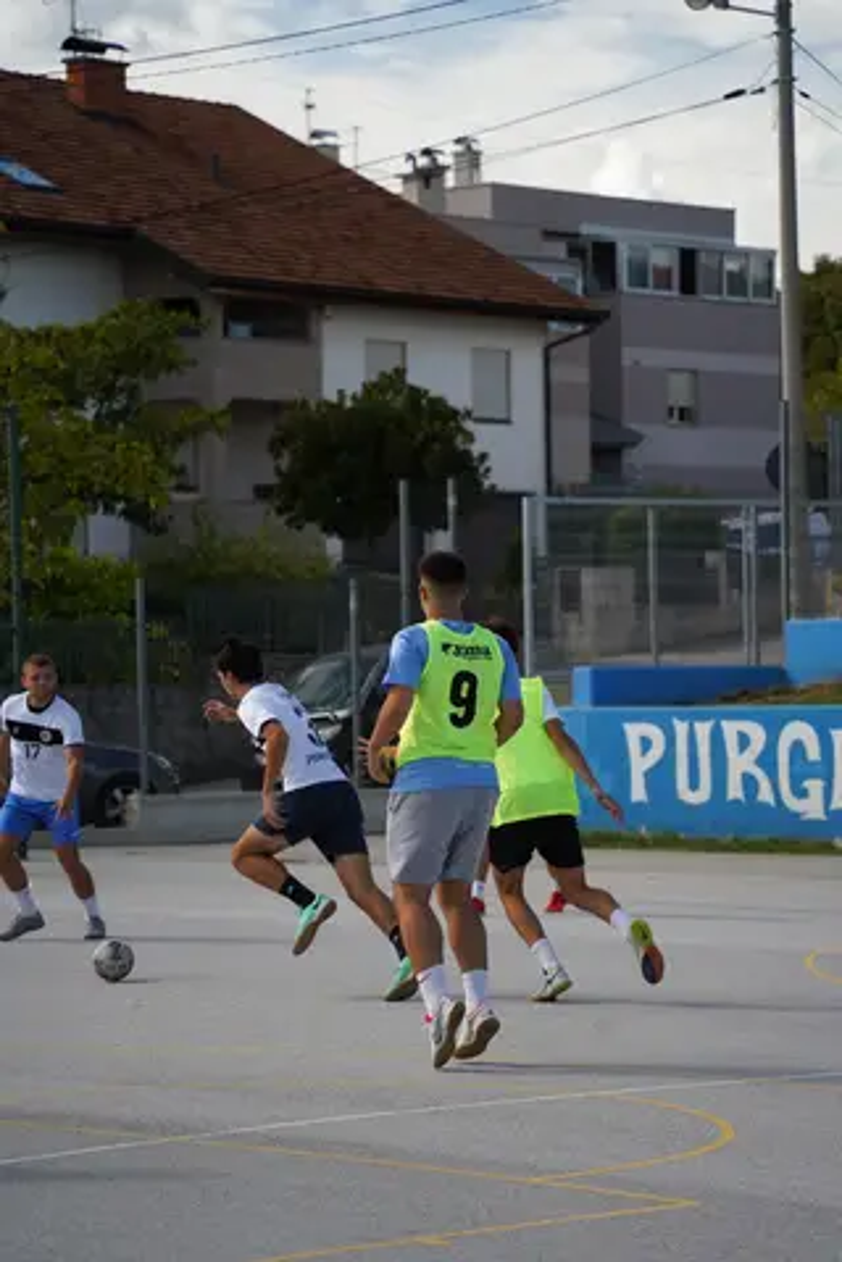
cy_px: 631
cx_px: 421
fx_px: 4280
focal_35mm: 122
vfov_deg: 16.8
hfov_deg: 11.2
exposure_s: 1/1000
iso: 500
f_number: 5
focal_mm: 122
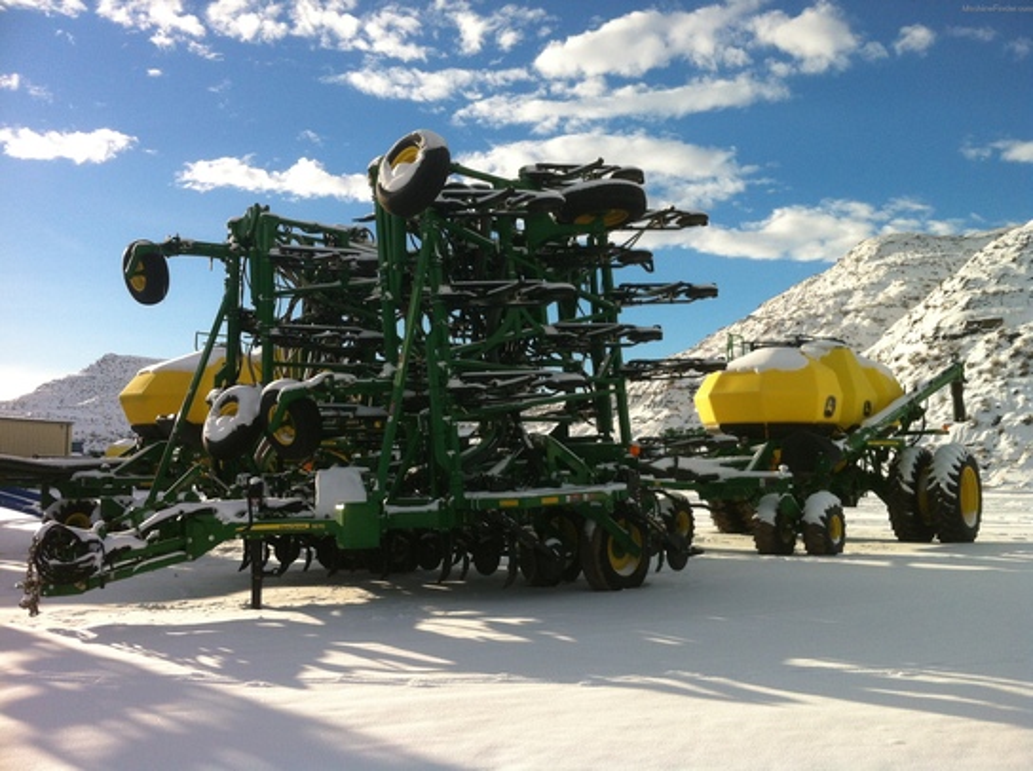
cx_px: 516
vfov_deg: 40.6
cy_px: 386
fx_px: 1043
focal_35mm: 35
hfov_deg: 52.7
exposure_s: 1/1885
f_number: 2.8
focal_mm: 3.85
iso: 80
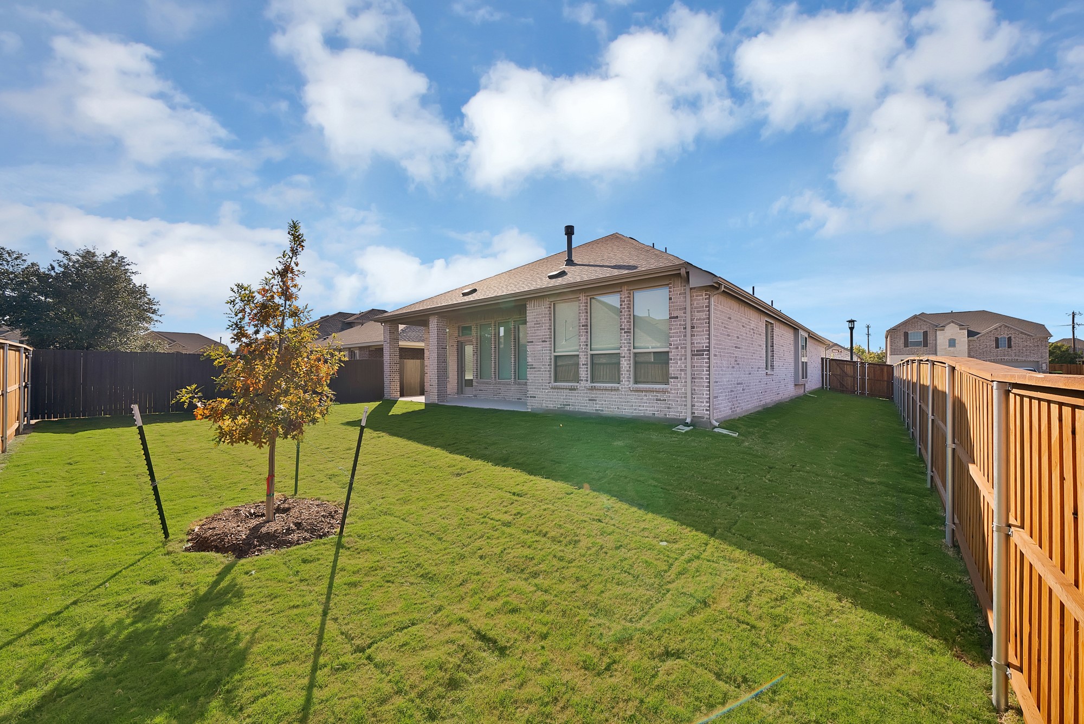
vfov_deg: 90.1
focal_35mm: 12
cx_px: 542
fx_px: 361
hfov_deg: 112.6
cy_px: 362
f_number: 9
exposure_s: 1/320
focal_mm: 12
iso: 640
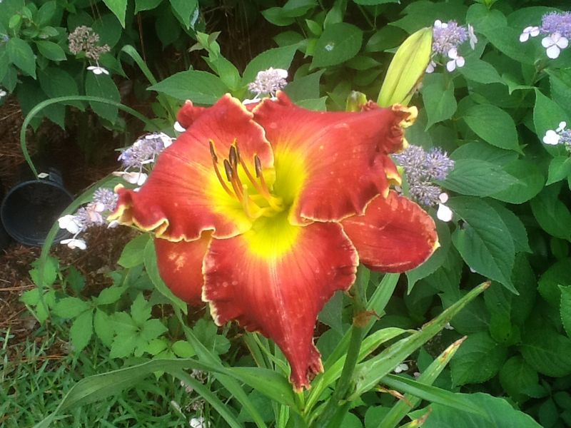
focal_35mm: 44
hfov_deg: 42.9
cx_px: 286
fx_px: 726
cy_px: 214
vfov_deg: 32.9
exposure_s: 1/137
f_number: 2.4
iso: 40
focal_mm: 2.03
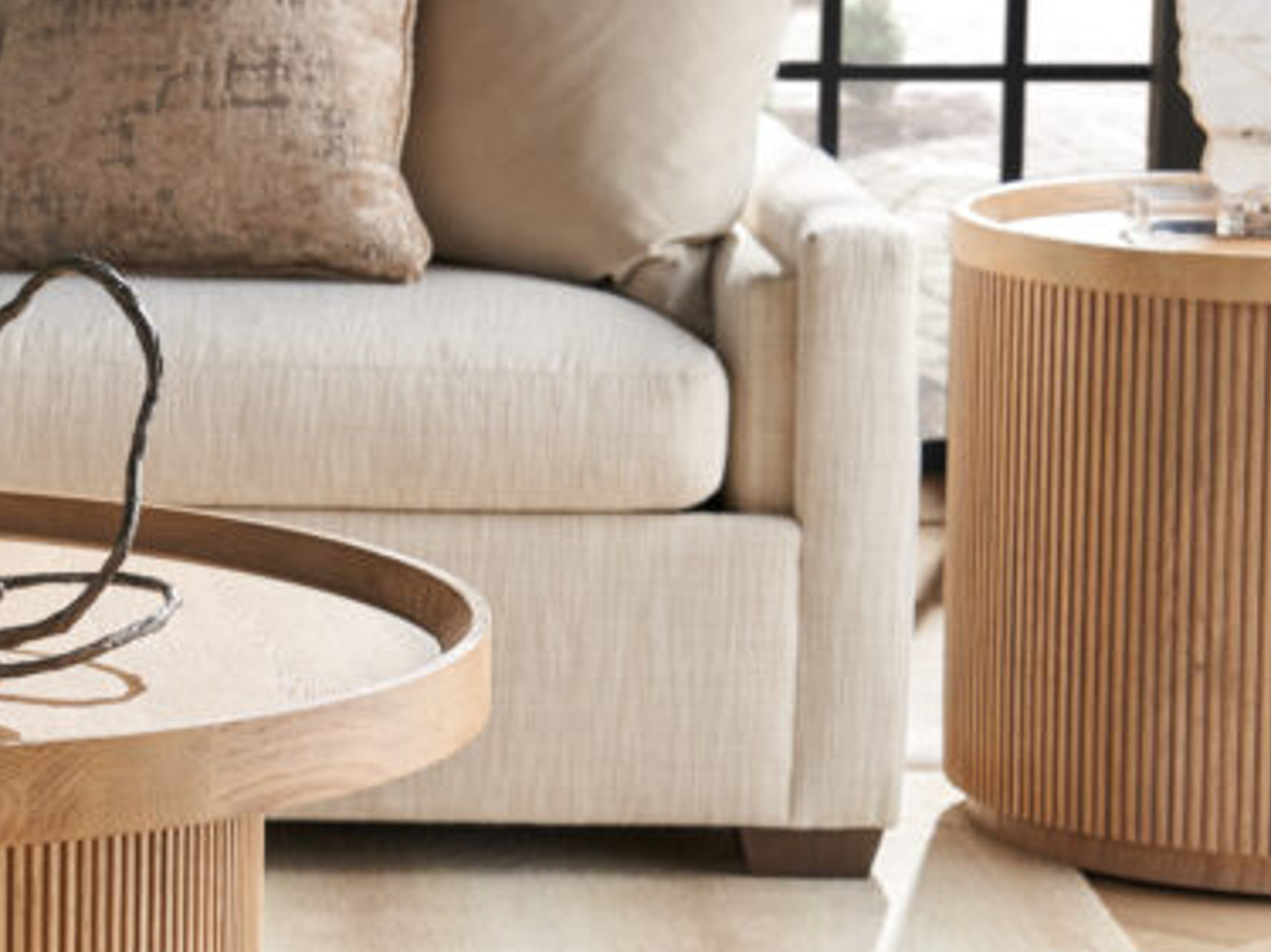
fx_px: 6460
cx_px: -115
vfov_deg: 8.4
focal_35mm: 176
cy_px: 290
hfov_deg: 11.1
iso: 200
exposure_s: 1/125
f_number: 5
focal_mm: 67
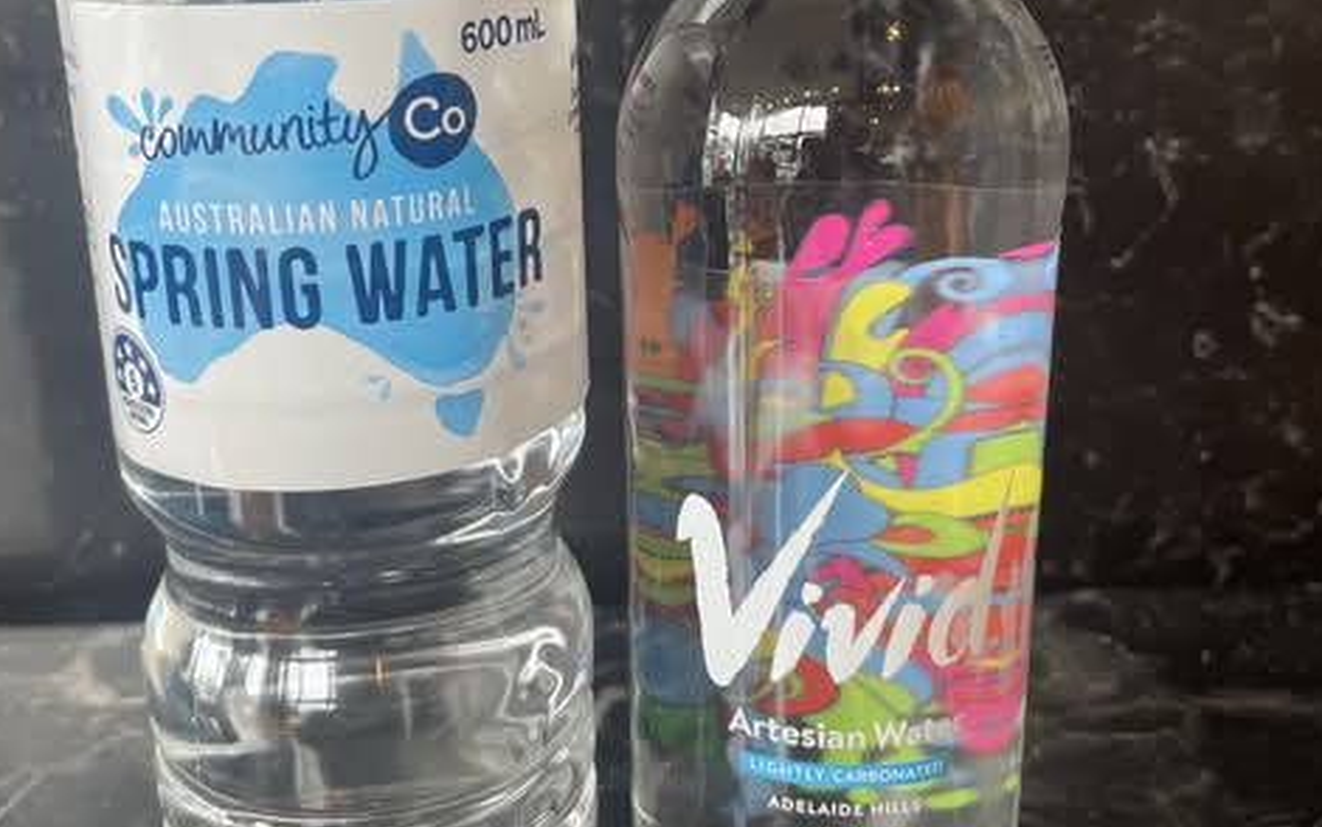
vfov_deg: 29.9
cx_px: 579
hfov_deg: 46.1
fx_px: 1550
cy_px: 376
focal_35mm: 43
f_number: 1.6
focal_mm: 4.2
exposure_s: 1/100
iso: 80
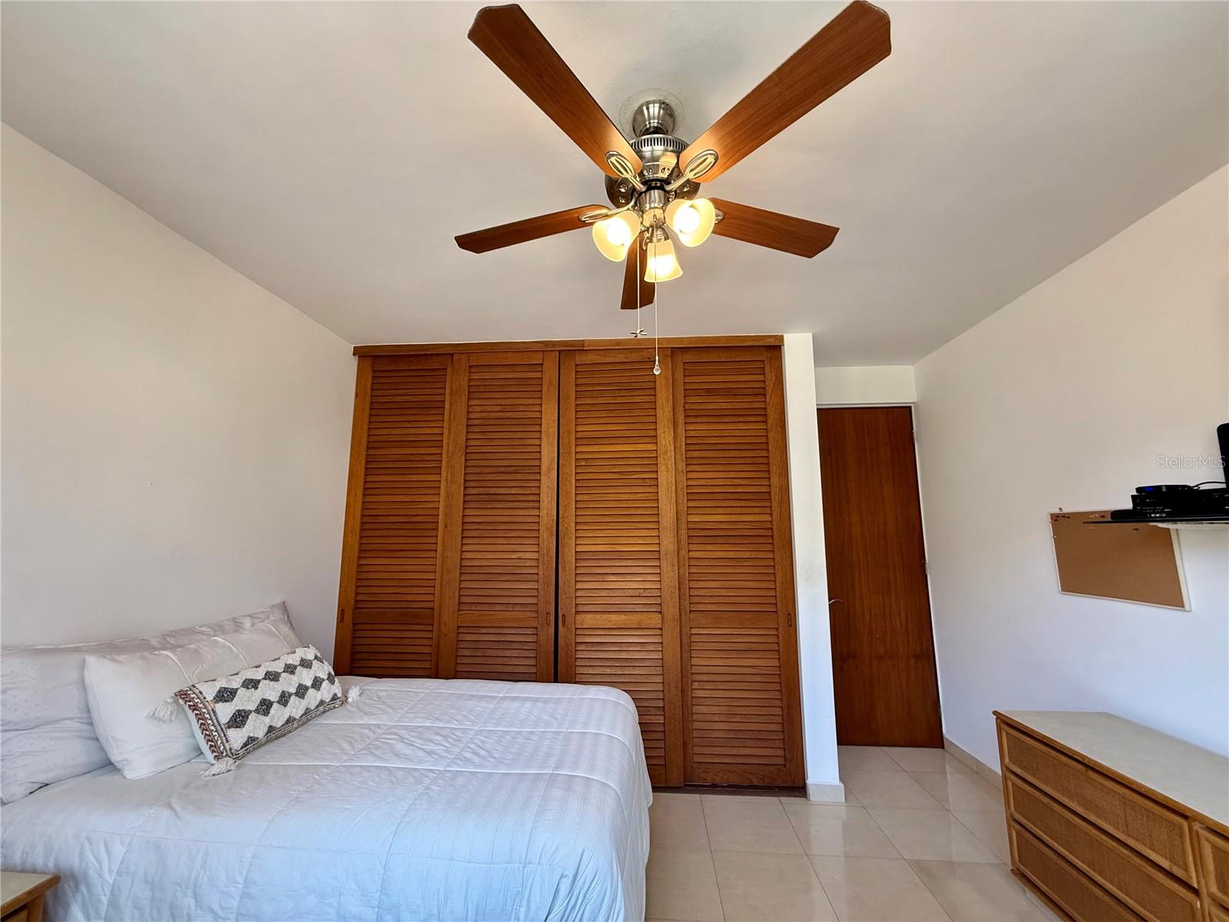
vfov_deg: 85.7
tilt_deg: +8.4
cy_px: 461
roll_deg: -0.6
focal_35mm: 14
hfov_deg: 102.1
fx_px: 497
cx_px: 614
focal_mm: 2.22
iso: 250
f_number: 2.2
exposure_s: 1/120
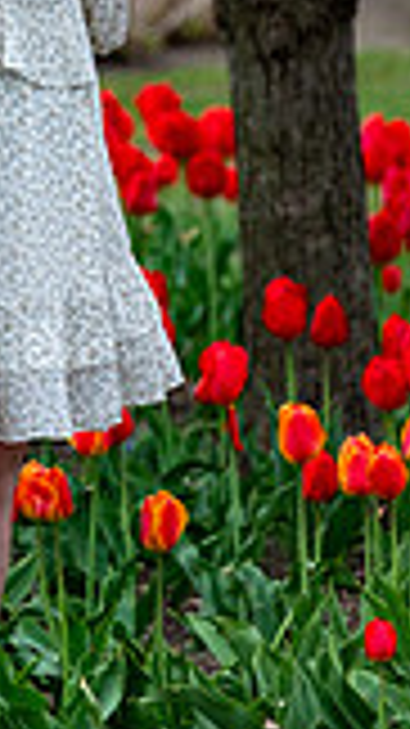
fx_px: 10448
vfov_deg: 4.0
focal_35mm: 540
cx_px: 41
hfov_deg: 2.2
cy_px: 58
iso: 250
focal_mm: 124.3
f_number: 4
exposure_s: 1/400
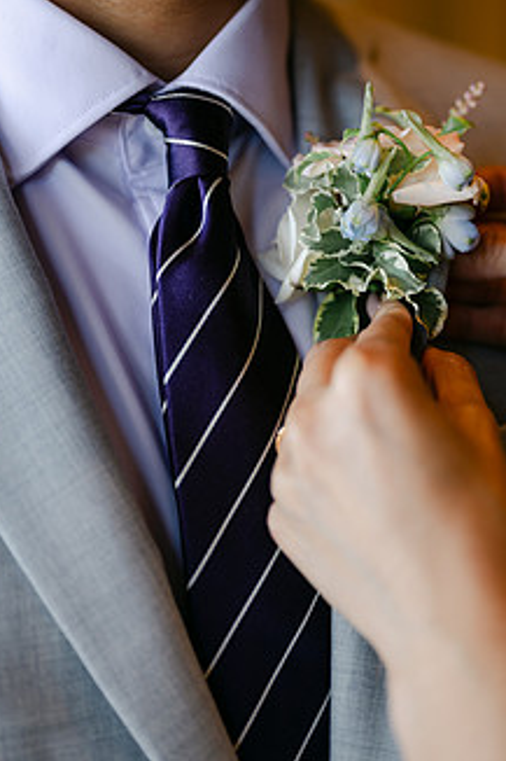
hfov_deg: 19.7
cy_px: 243
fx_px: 1456
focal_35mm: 69
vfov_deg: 29.0
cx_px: 315
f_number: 1.8
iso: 64
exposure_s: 1/100
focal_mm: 50
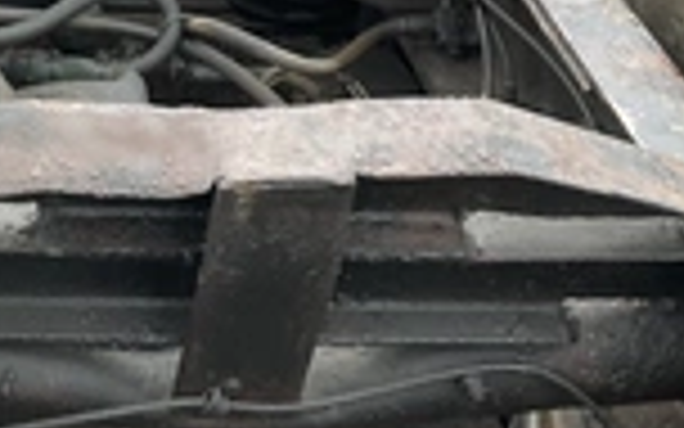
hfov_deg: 25.0
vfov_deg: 15.2
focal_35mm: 81
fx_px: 1510
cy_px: -162
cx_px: 108
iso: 25
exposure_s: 1/122
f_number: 1.8
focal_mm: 3
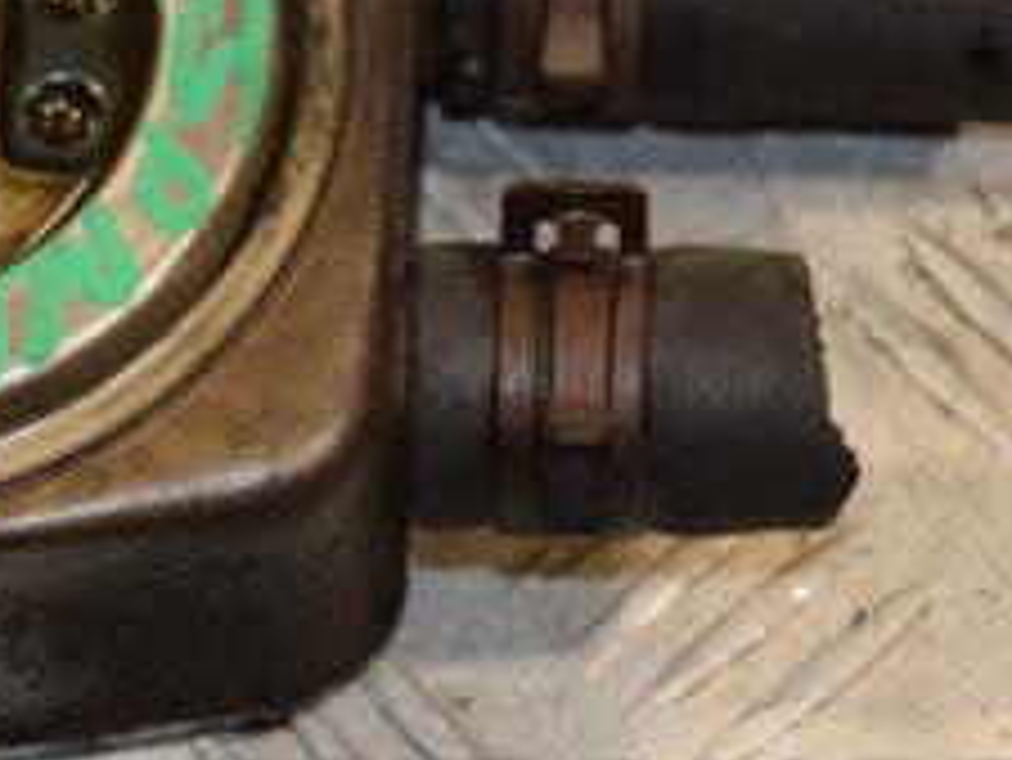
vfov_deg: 5.9
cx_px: 135
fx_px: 7430
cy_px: 229
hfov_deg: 7.8
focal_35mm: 254
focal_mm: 66
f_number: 5.6
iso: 800
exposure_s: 1/200
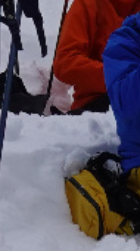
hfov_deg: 5.0
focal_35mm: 237
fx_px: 1572
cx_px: 242
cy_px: 170
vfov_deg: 9.1
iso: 100
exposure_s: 1/640
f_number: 5.6
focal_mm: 9
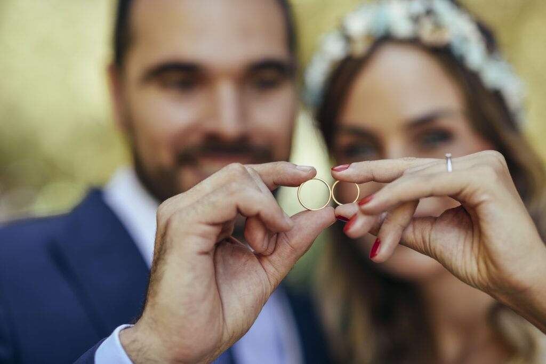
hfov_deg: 23.9
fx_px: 1289
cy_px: 182
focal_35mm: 85
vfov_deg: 16.1
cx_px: 273
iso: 64
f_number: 2
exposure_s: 1/250
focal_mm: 85
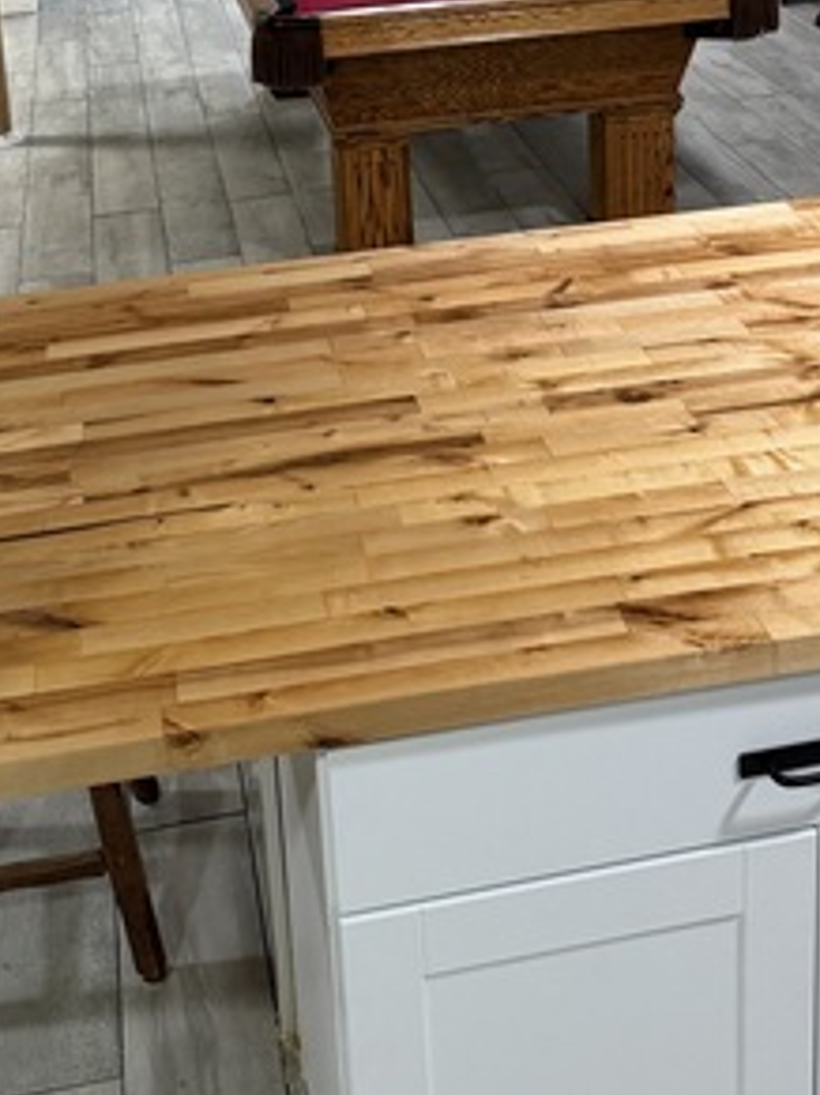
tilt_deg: -15.6
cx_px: 418
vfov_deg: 32.6
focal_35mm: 55
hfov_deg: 26.5
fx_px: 1738
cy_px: 43
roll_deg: +3.0
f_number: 1.78
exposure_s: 1/60
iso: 250
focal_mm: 6.76
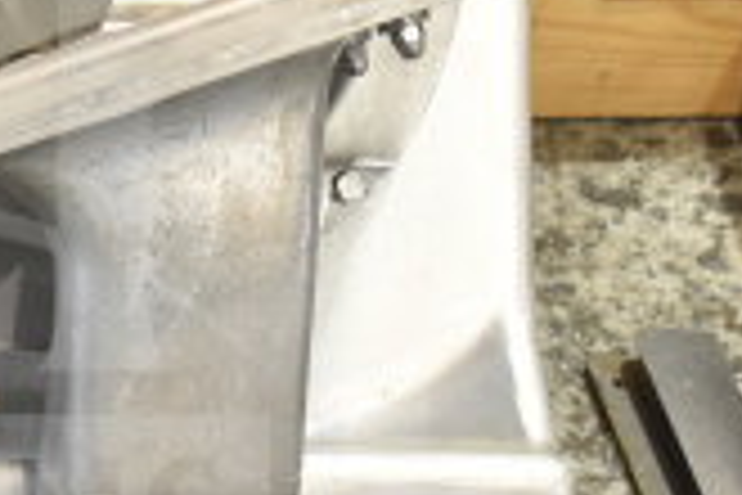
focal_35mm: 172
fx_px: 3542
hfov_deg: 11.6
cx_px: -238
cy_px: 272
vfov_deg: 8.0
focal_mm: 31
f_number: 4.2
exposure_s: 1/50
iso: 500
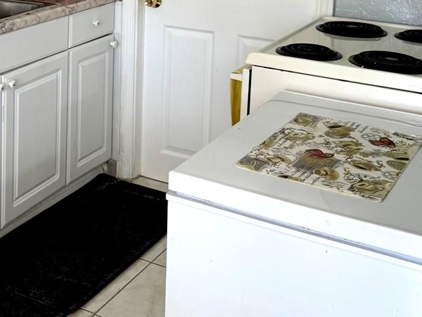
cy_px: -20
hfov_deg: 30.2
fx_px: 756
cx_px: 70
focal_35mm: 62
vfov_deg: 22.5
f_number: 1.78
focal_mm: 6.86
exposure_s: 1/60
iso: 125
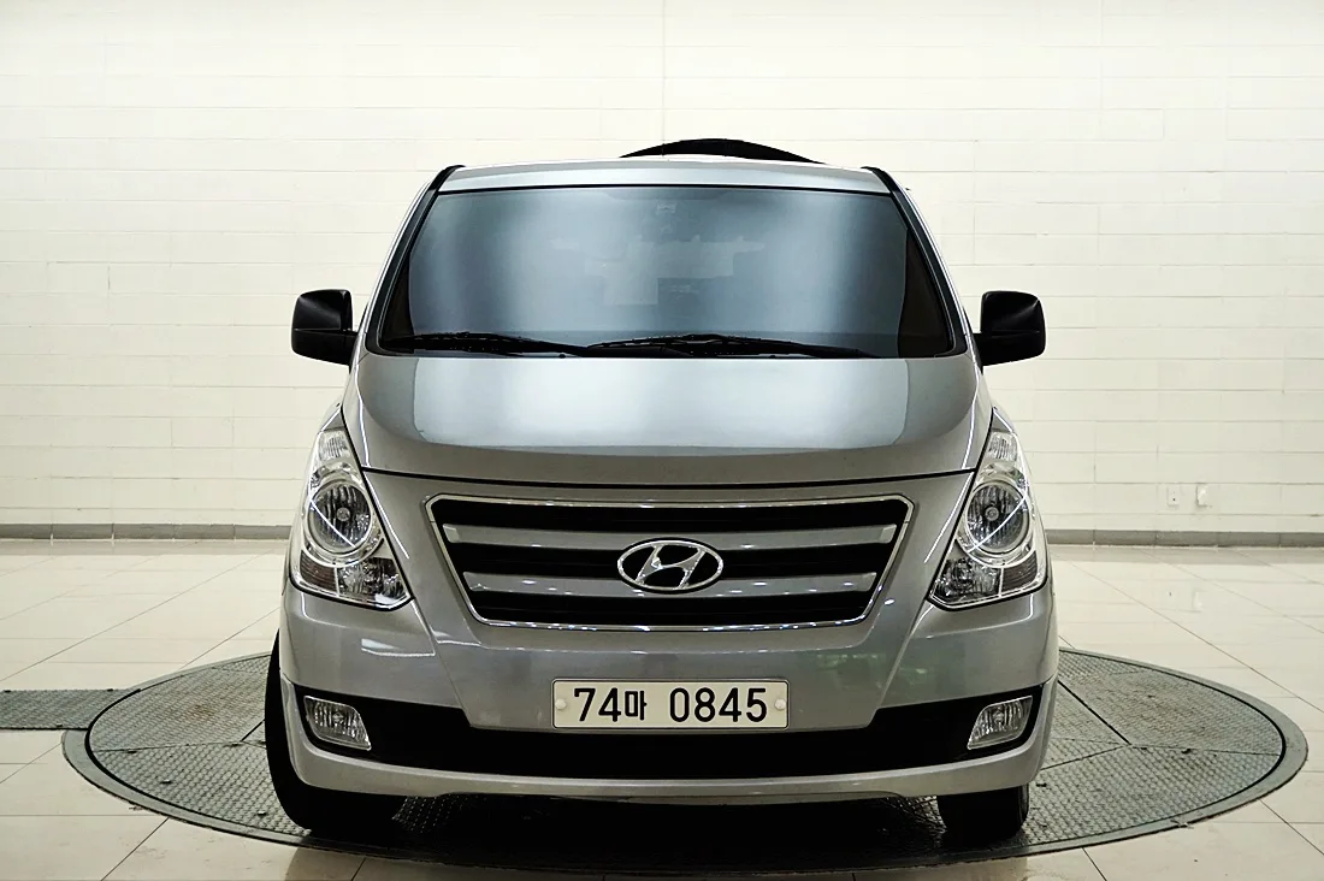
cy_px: 440
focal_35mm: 50
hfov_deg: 40.0
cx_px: 662
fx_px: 1819
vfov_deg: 27.2
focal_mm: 33
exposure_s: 1/160
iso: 500
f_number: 5
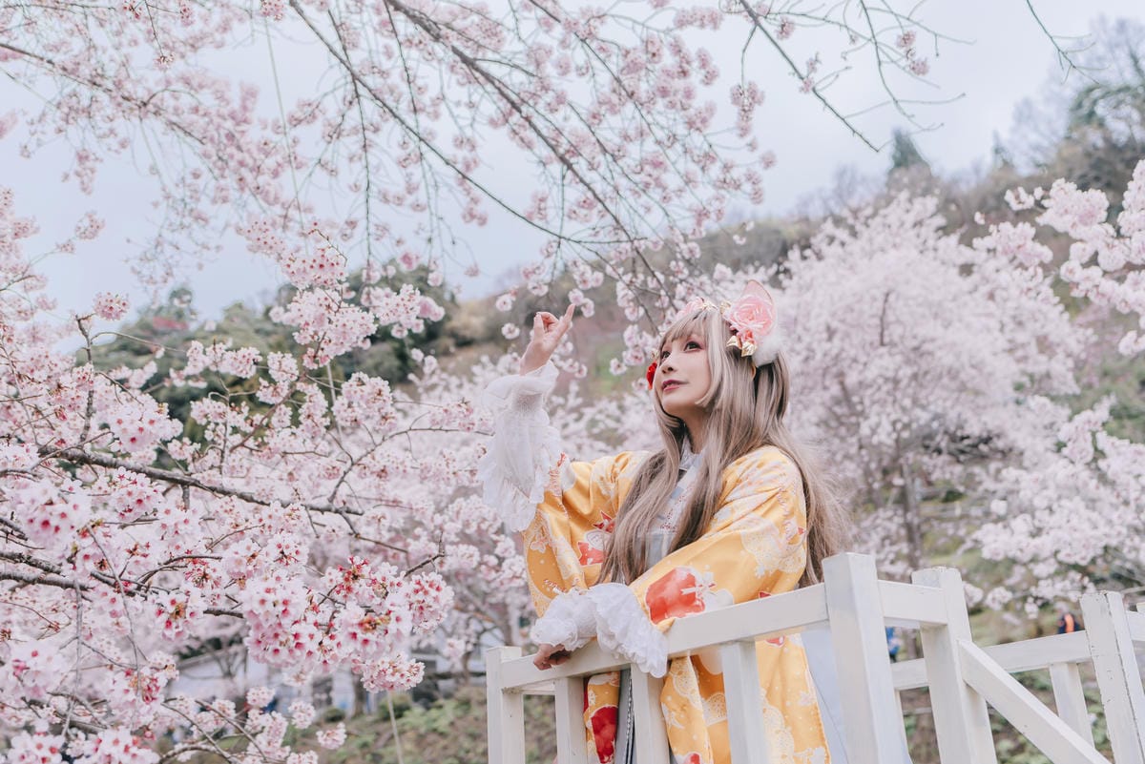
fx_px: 1114
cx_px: 572
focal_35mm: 35
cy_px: 382
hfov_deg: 54.4
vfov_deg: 37.9
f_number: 3.2
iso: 100
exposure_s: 1/800
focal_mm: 35
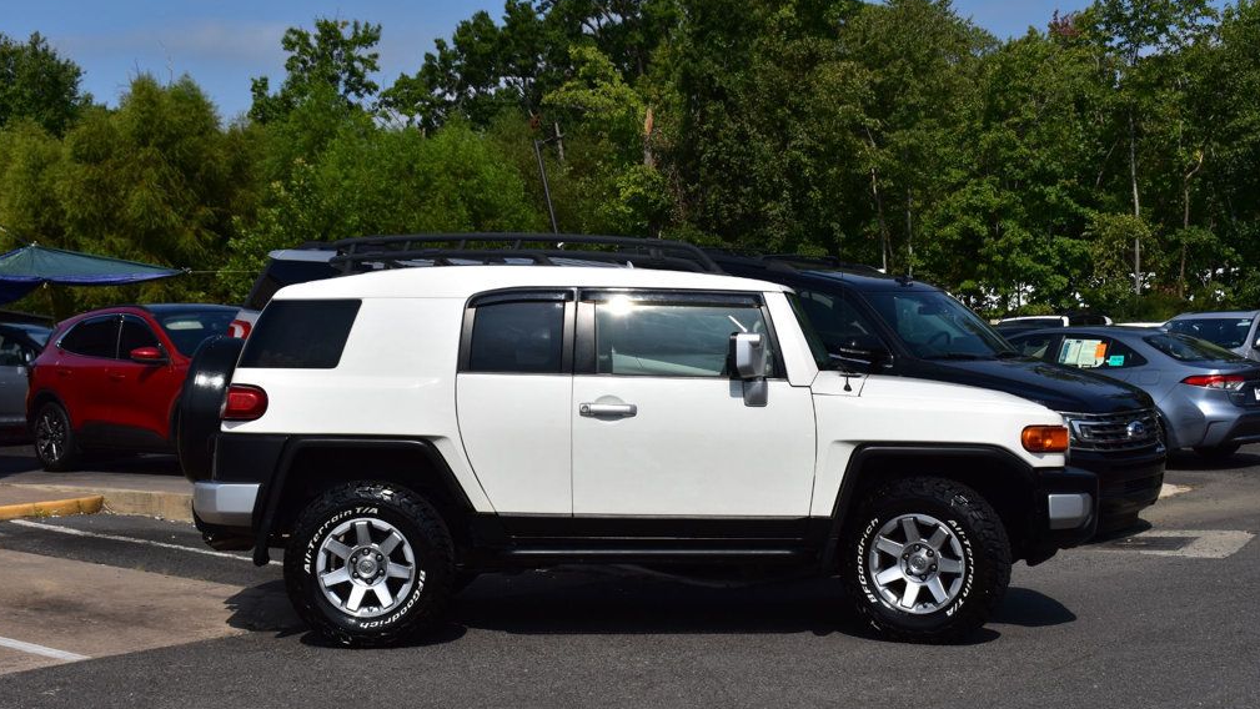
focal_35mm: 51
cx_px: 624
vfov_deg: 23.5
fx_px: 1704
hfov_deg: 40.6
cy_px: 386
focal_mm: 32
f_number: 11
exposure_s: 1/640
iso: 200
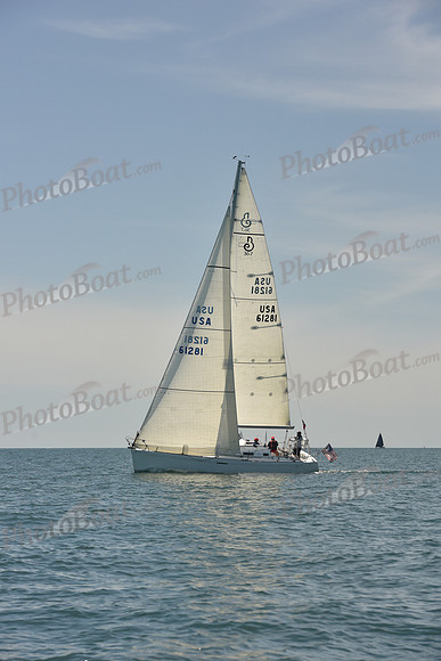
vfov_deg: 20.8
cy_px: 330
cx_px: 220
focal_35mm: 98
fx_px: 1800
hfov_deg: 14.0
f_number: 6.3
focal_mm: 98
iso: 250
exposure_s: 1/800
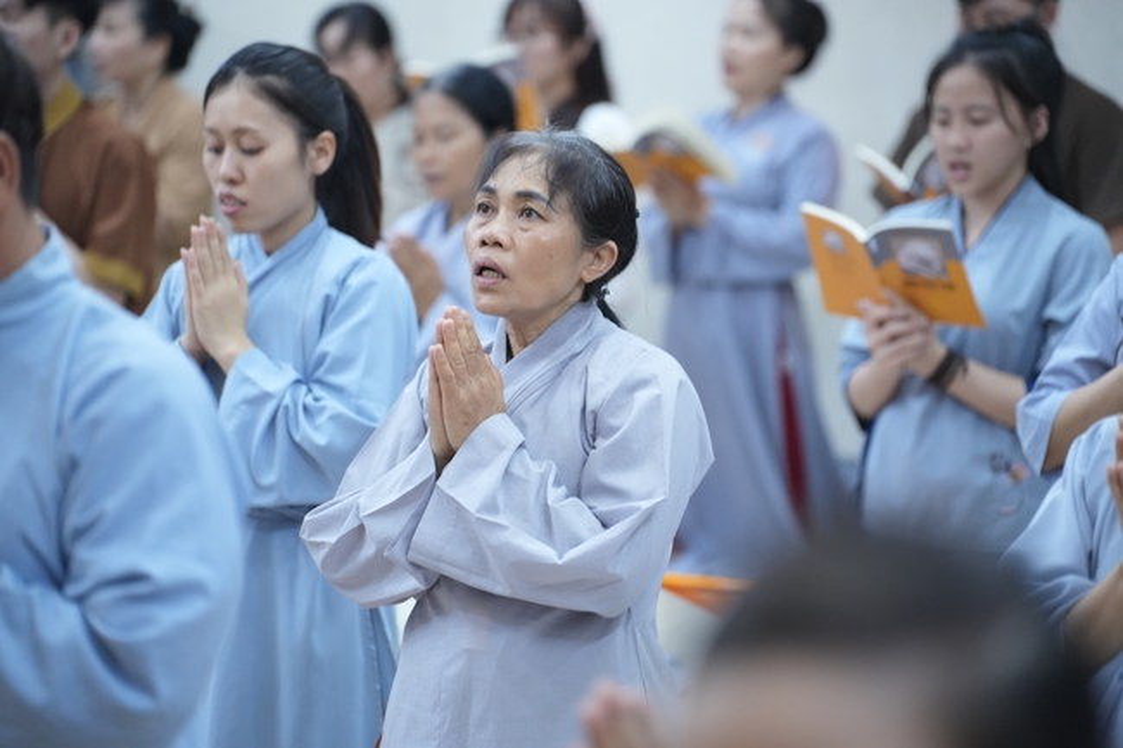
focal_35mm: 150
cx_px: 562
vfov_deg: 9.1
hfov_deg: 13.7
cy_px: 374
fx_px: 4678
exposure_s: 1/80
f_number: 2.8
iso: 4000
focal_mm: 150
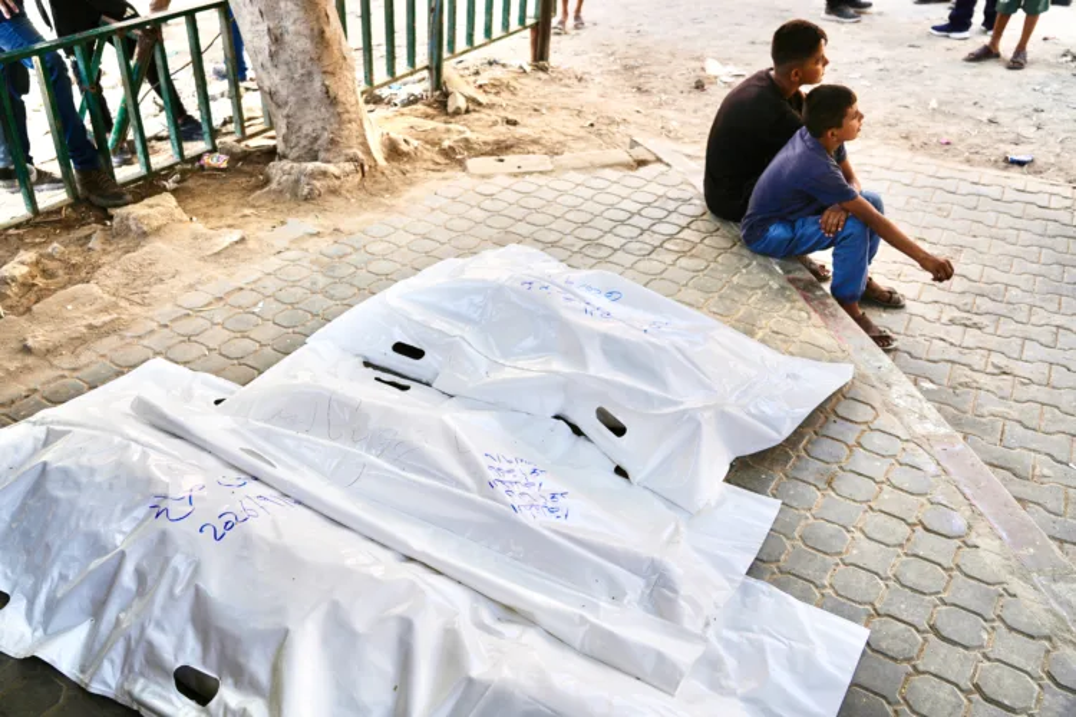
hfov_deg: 58.7
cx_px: 538
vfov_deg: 41.1
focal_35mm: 32
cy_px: 358
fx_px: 956
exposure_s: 1/200
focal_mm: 32
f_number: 4
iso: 100
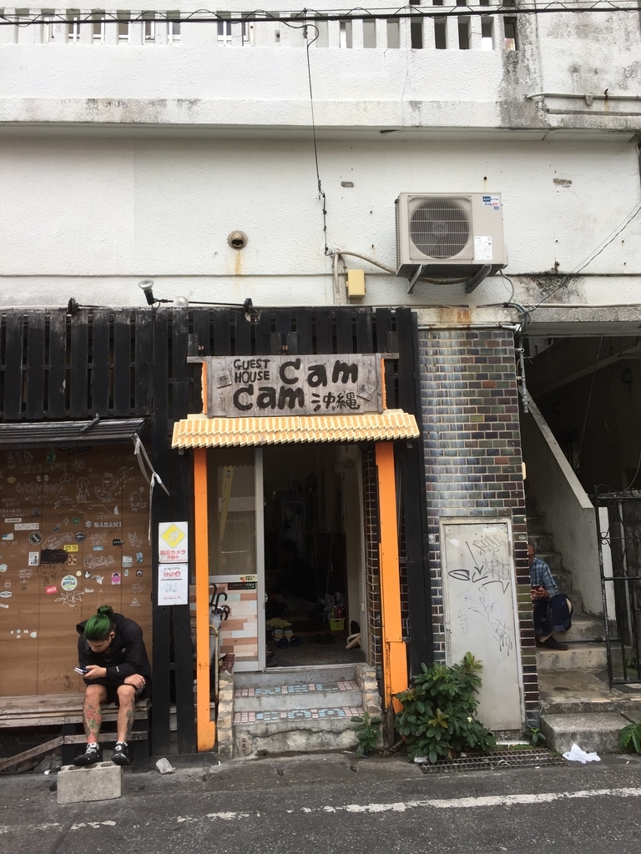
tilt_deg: +7.9
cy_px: 427
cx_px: 320
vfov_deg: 61.7
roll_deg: +2.3
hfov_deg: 48.2
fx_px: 716
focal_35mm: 29
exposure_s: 1/120
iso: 32
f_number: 2.2
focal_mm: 4.15
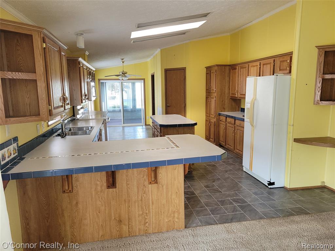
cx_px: 168
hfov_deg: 67.3
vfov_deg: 53.1
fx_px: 252
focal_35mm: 26
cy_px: 126
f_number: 1.8
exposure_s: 1/60
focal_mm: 5.4
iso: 100
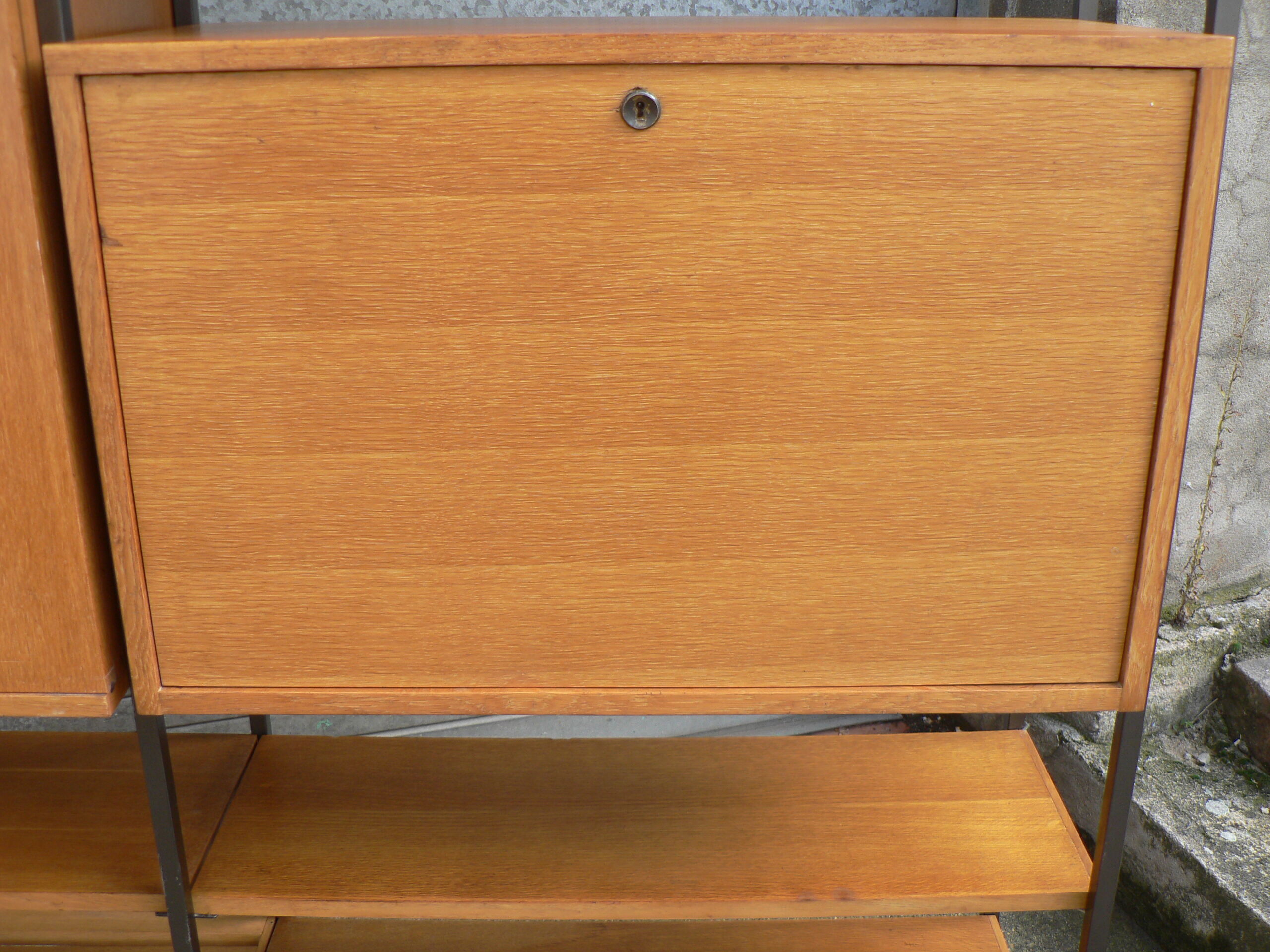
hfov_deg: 51.4
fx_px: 1321
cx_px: 635
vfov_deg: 39.7
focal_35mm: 36
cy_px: 476
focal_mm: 6
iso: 80
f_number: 2.8
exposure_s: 1/100
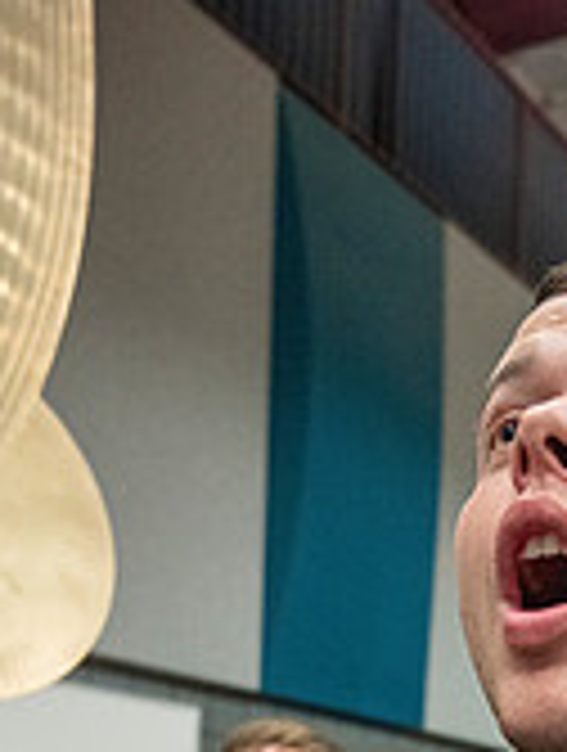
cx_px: 626
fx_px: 1349
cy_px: 1009
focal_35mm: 62
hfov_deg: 22.4
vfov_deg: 26.0
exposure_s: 1/500
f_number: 4
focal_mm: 24
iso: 10000
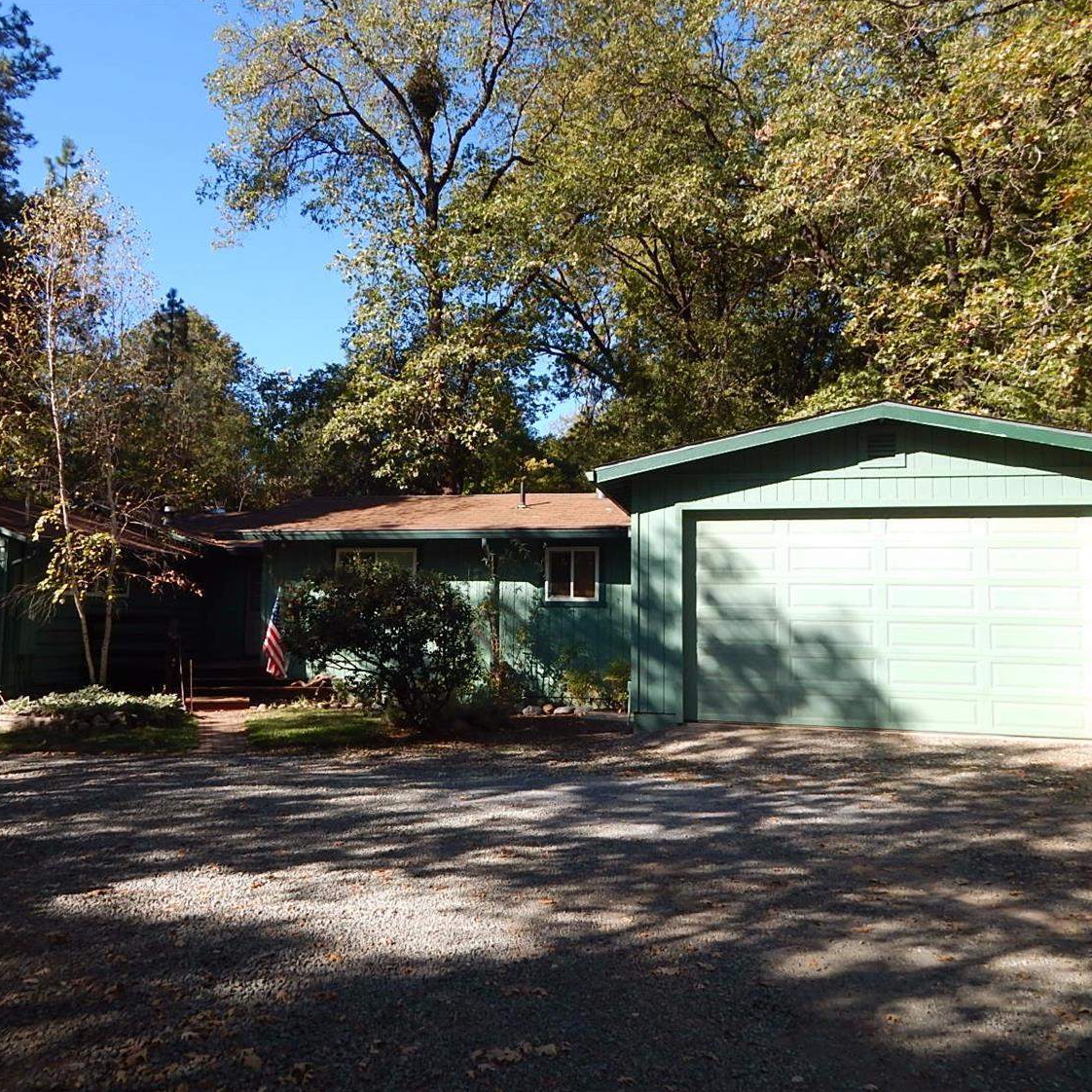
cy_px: 546
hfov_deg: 60.9
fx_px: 928
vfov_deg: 60.9
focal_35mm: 26
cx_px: 499
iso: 125
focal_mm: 4
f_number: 3
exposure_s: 1/640
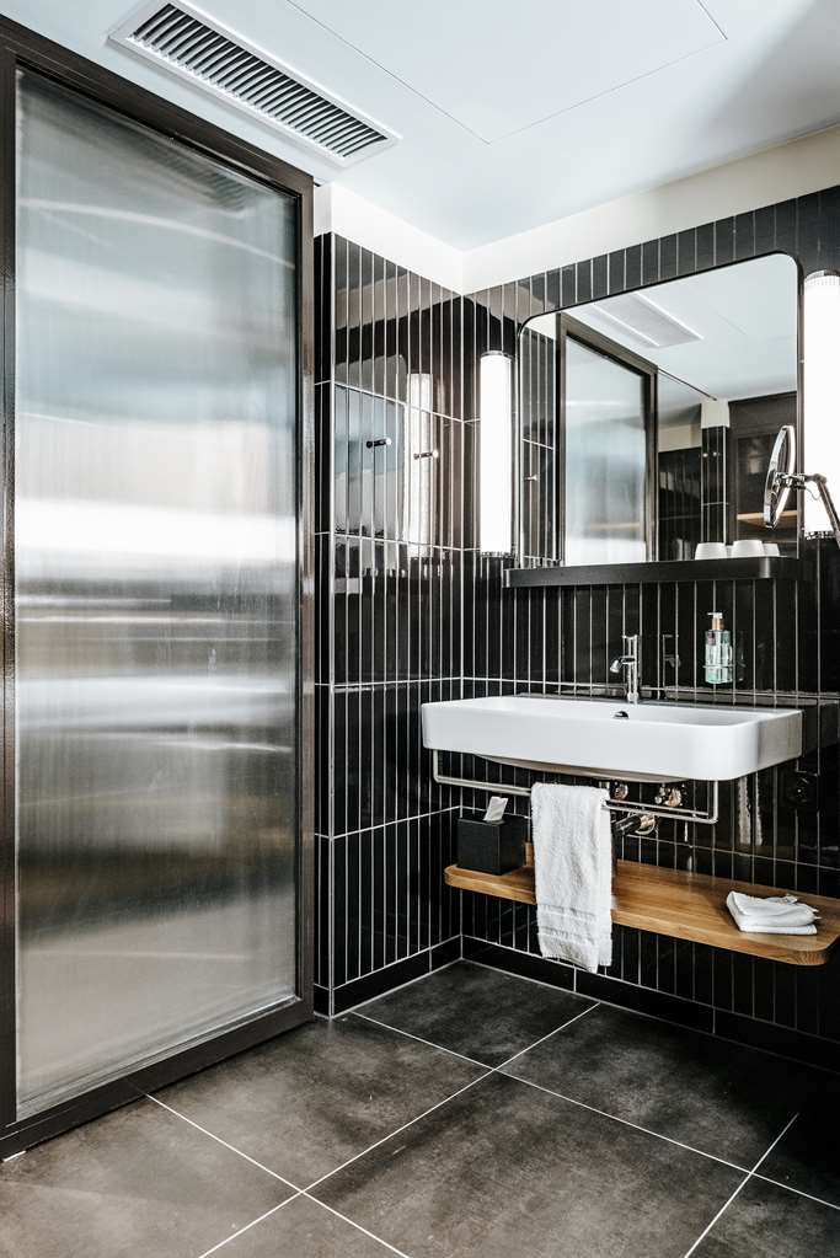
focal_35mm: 24
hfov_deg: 53.2
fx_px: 839
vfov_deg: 73.7
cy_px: 629
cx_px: 420
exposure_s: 1/100
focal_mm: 24
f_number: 4.5
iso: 1000
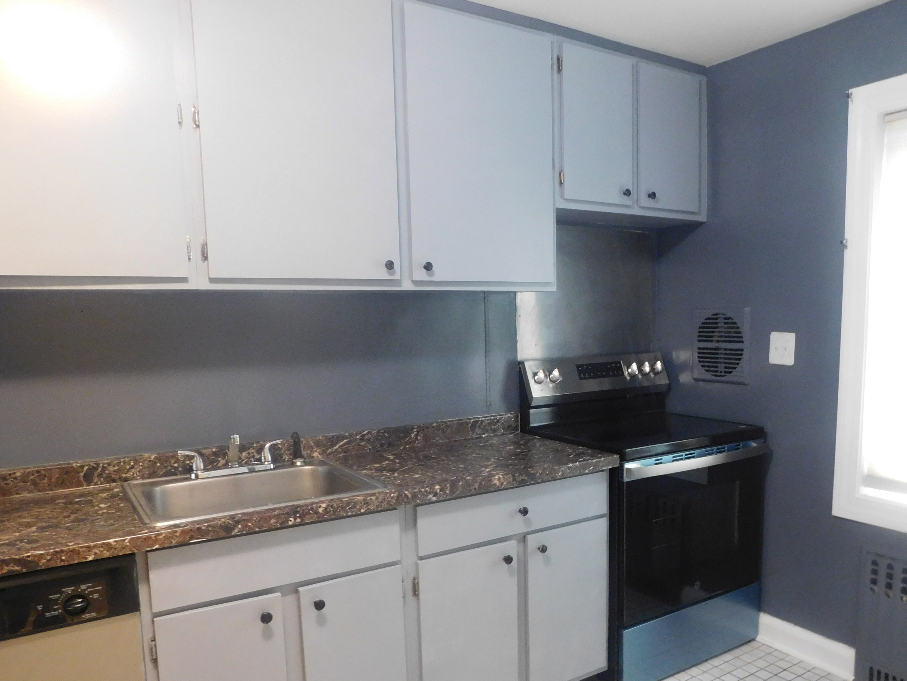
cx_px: 551
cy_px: 405
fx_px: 734
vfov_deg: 49.5
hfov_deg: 62.8
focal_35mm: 28
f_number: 3
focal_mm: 4
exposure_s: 1/8
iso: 400
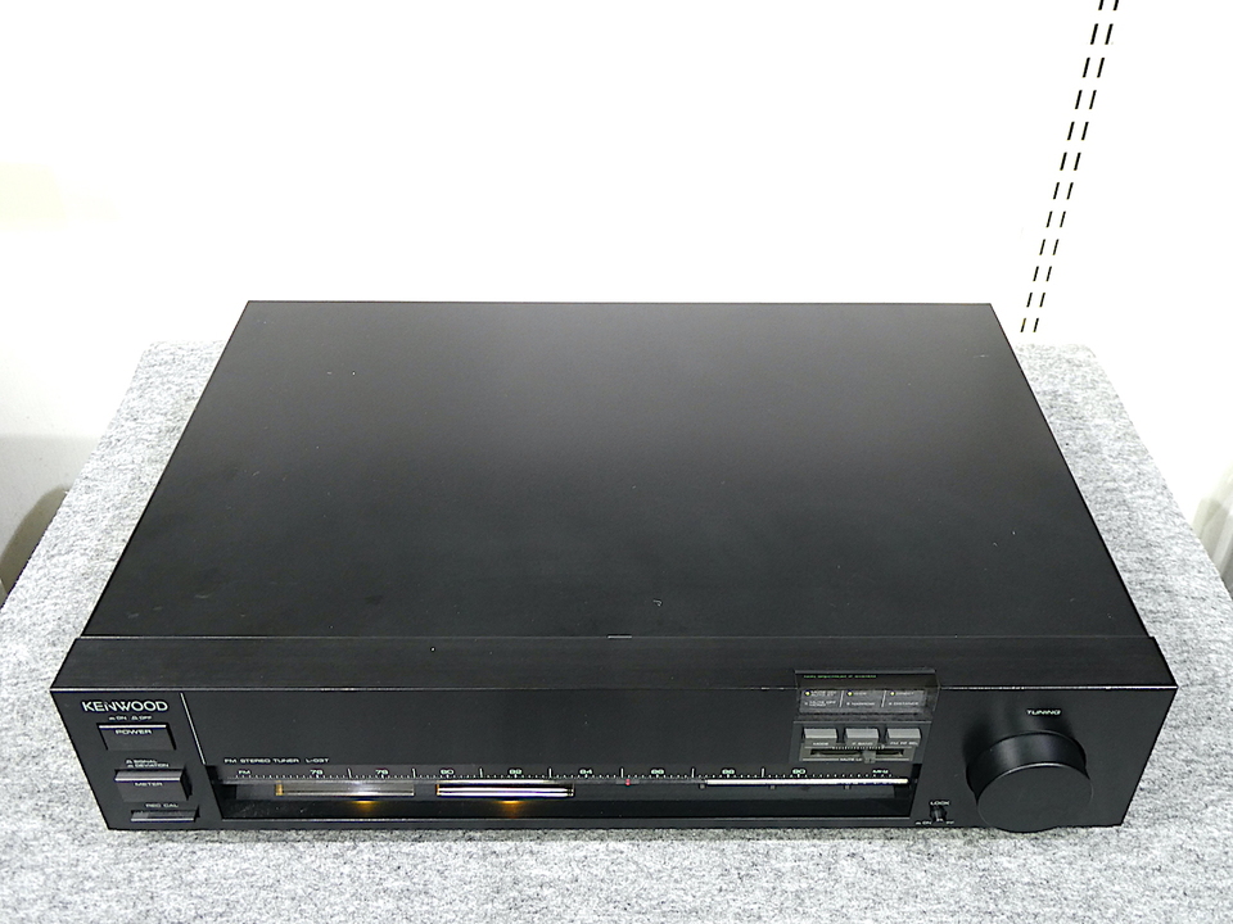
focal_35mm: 33
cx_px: 616
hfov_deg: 55.4
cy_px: 462
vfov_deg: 42.9
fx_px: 1175
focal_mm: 5.8
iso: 200
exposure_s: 1/5
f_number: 3.6
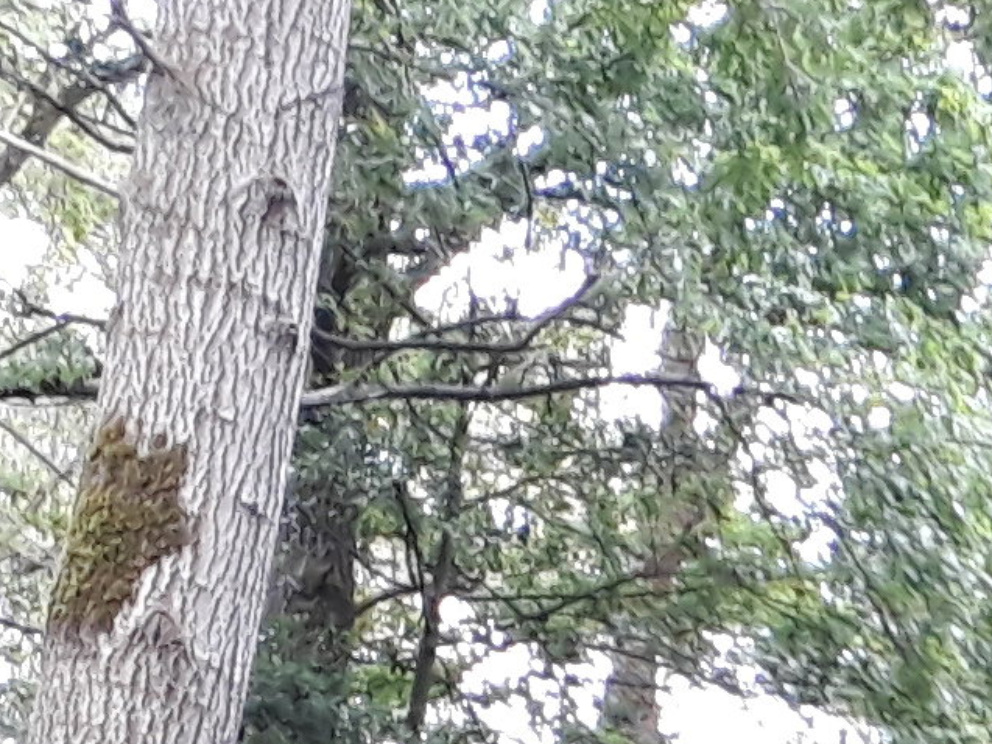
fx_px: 5016
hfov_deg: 10.1
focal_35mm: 175
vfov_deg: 7.8
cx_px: 2261
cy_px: 1820
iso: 50
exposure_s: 1/50
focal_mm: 3.6
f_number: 1.9
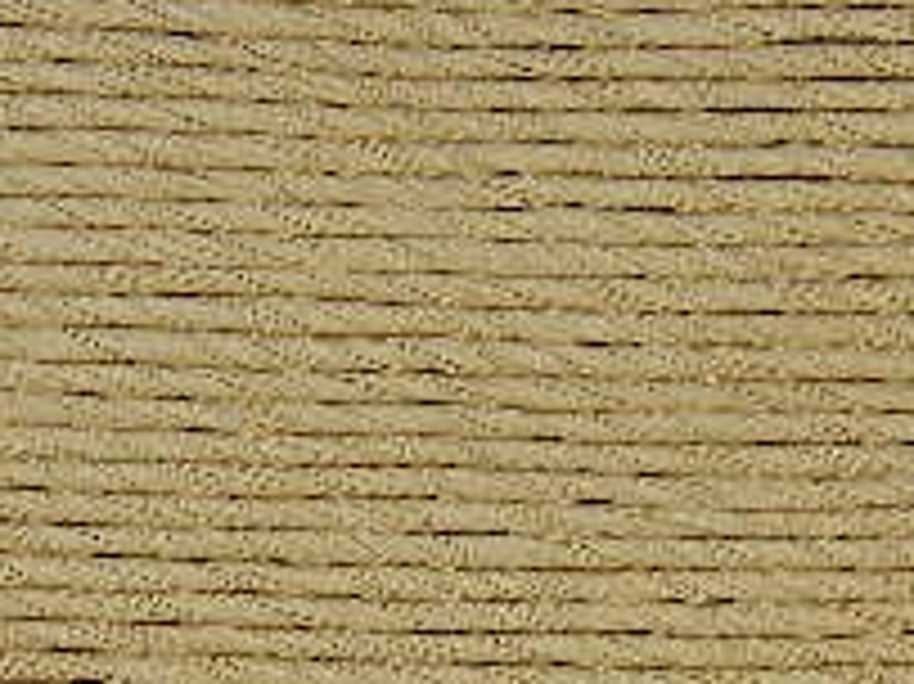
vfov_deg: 11.9
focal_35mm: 123
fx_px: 3246
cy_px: 716
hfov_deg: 16.0
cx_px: 459
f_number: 3.7
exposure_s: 1/30
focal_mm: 7.1
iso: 200
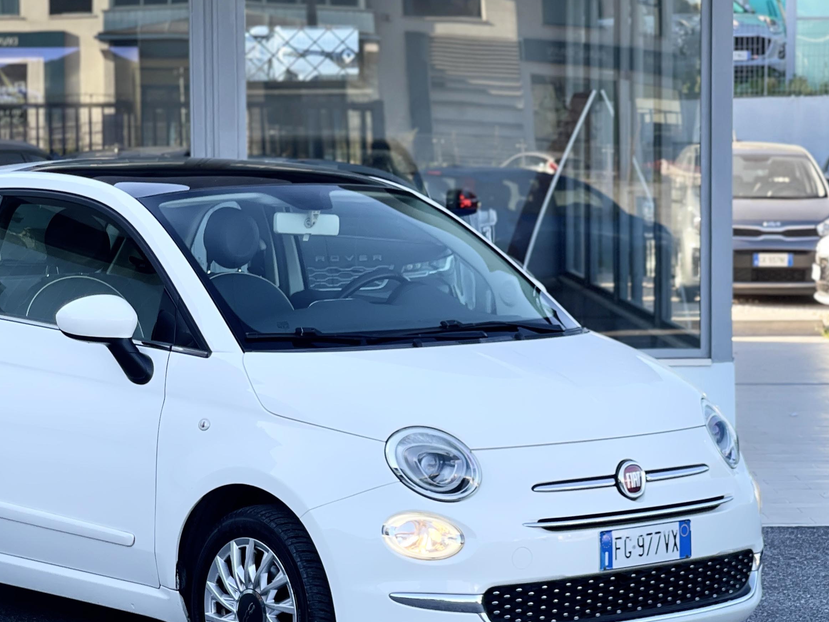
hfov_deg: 17.7
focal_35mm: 111
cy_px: 425
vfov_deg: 13.3
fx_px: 2658
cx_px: 294
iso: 25
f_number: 2.2
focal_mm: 7.5
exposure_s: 1/121
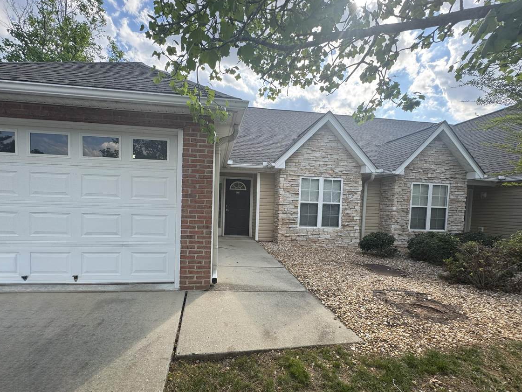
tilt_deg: -3.2
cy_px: 218
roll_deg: -2.9
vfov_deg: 77.8
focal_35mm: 16
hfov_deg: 94.3
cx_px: 241
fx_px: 241
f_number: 2.2
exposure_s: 1/403
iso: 40
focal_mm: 2.22
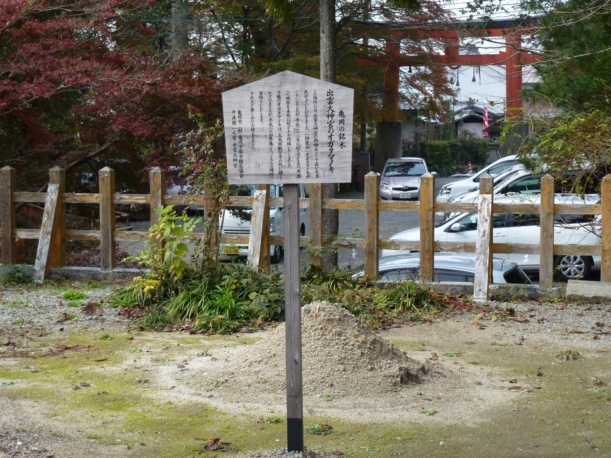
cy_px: 229
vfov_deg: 20.7
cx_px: 306
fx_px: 1253
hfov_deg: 27.4
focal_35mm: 71
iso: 100
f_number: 4.7
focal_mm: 12.7
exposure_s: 1/160
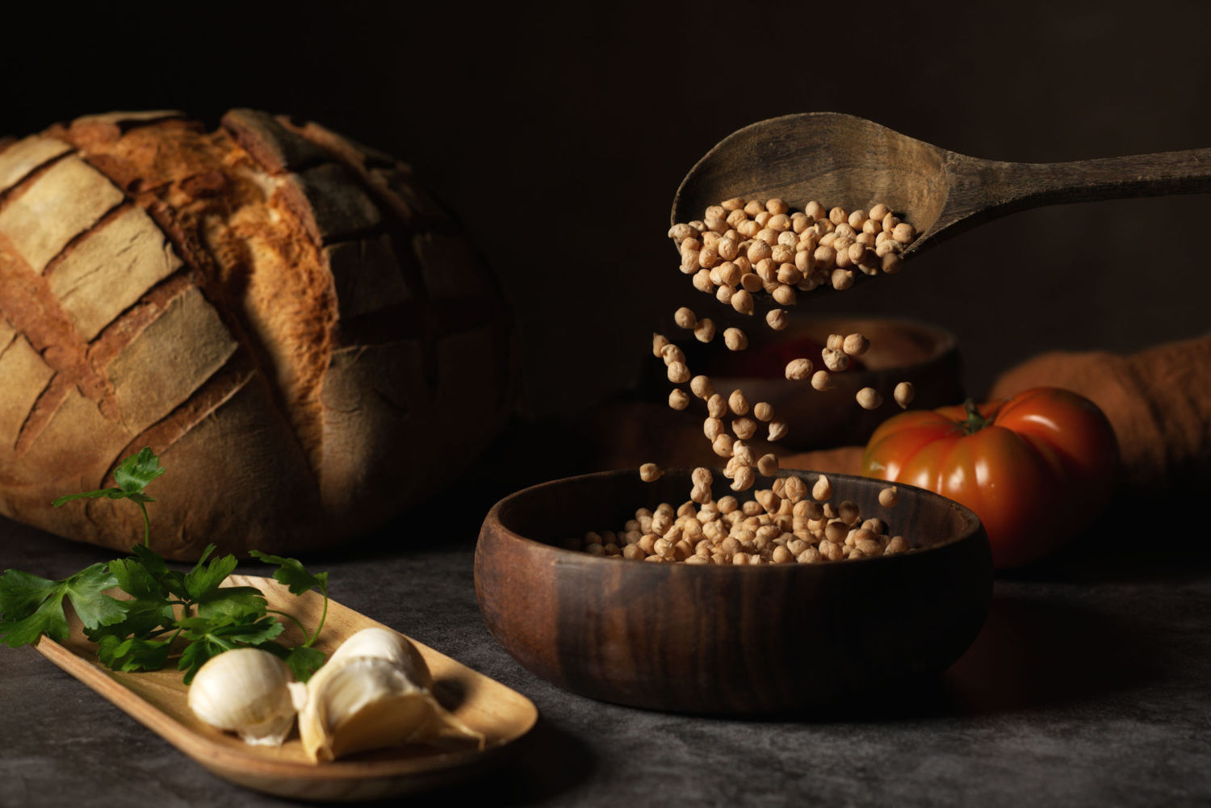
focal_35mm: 50
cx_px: 606
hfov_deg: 39.6
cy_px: 404
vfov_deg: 27.0
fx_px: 1682
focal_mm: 50
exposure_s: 1/200
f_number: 5
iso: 200
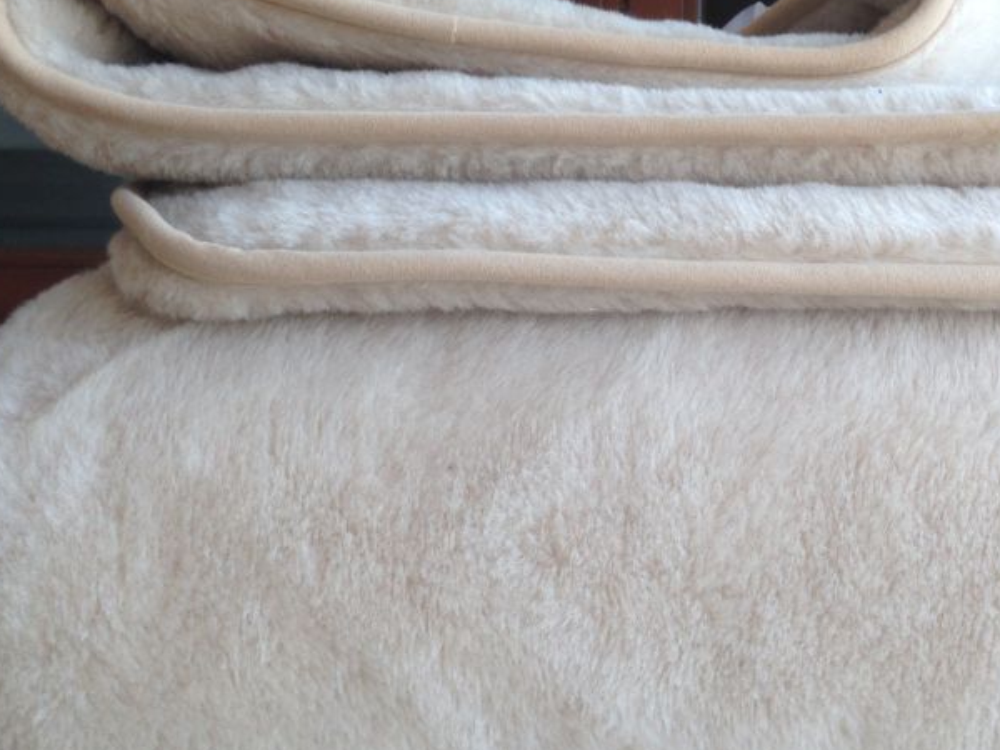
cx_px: 590
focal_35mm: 44
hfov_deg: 42.8
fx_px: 1271
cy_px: 340
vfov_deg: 32.9
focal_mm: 4.12
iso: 50
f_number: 2.4
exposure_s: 1/120
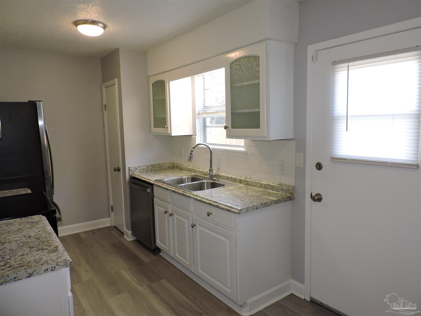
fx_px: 292
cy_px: 158
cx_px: 210
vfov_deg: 56.8
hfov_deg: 71.6
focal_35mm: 24
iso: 140
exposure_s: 1/40
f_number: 3
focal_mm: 4.3
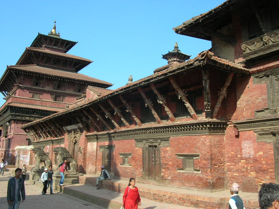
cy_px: 104
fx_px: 282
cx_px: 140
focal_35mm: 35
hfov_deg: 52.6
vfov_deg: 40.7
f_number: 5.6
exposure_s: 1/147
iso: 50
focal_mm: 5.8
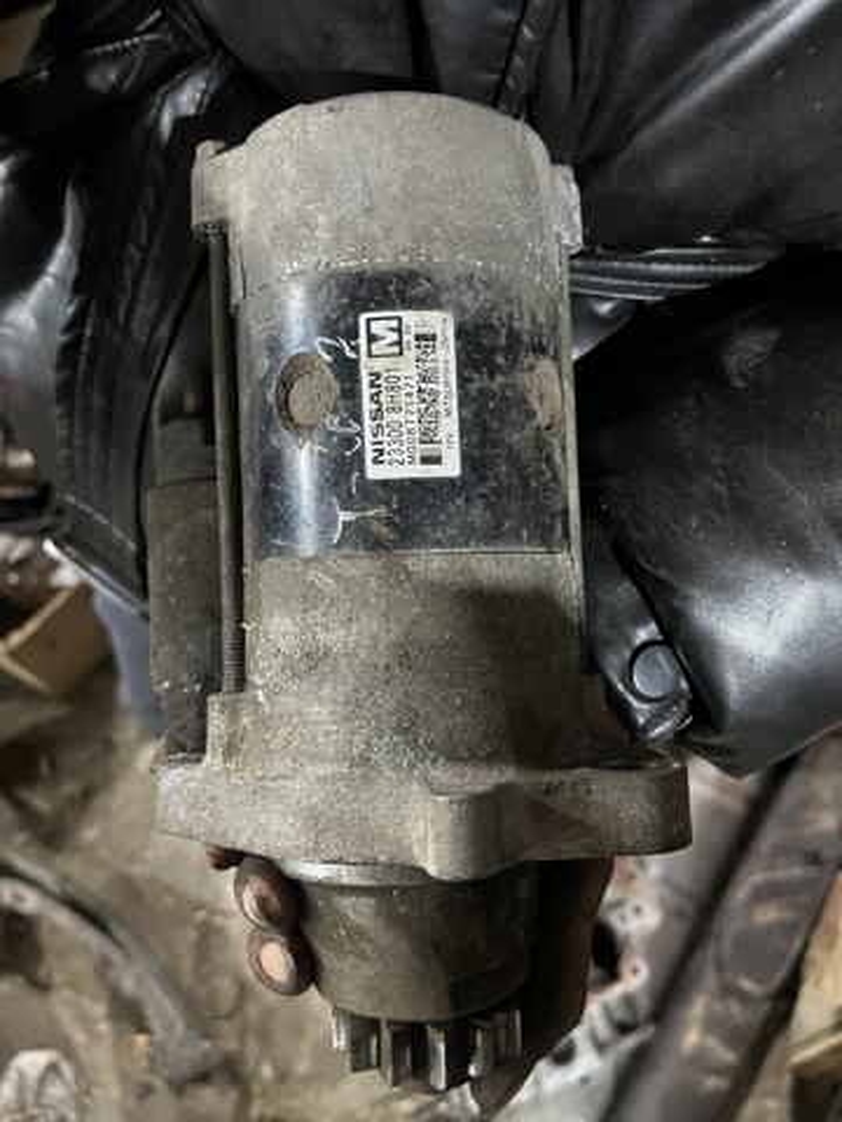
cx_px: 421
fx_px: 843
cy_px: 561
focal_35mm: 26
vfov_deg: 67.3
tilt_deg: -64.7
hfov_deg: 53.1
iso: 500
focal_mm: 5.1
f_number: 1.6
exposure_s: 1/25
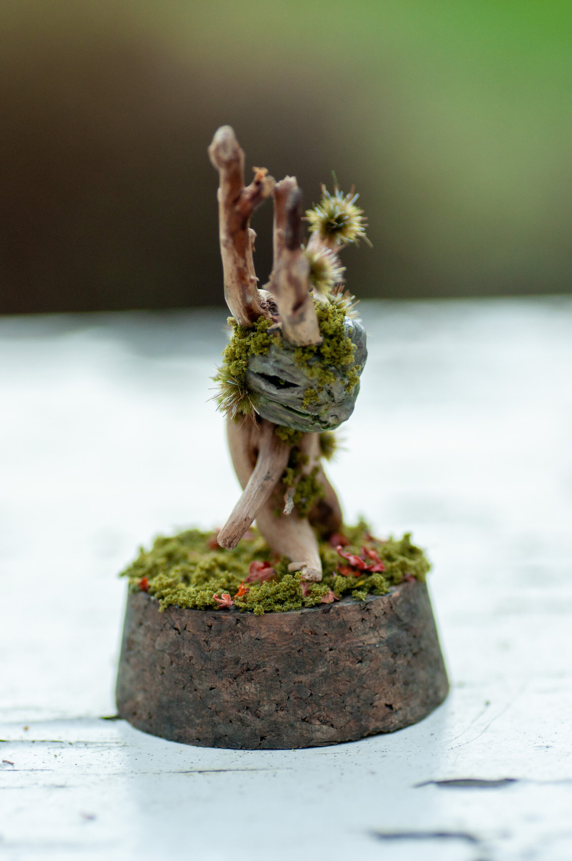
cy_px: 430
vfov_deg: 15.2
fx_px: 3226
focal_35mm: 135
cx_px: 286
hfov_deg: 10.1
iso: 640
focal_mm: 90
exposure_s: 1/250
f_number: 5
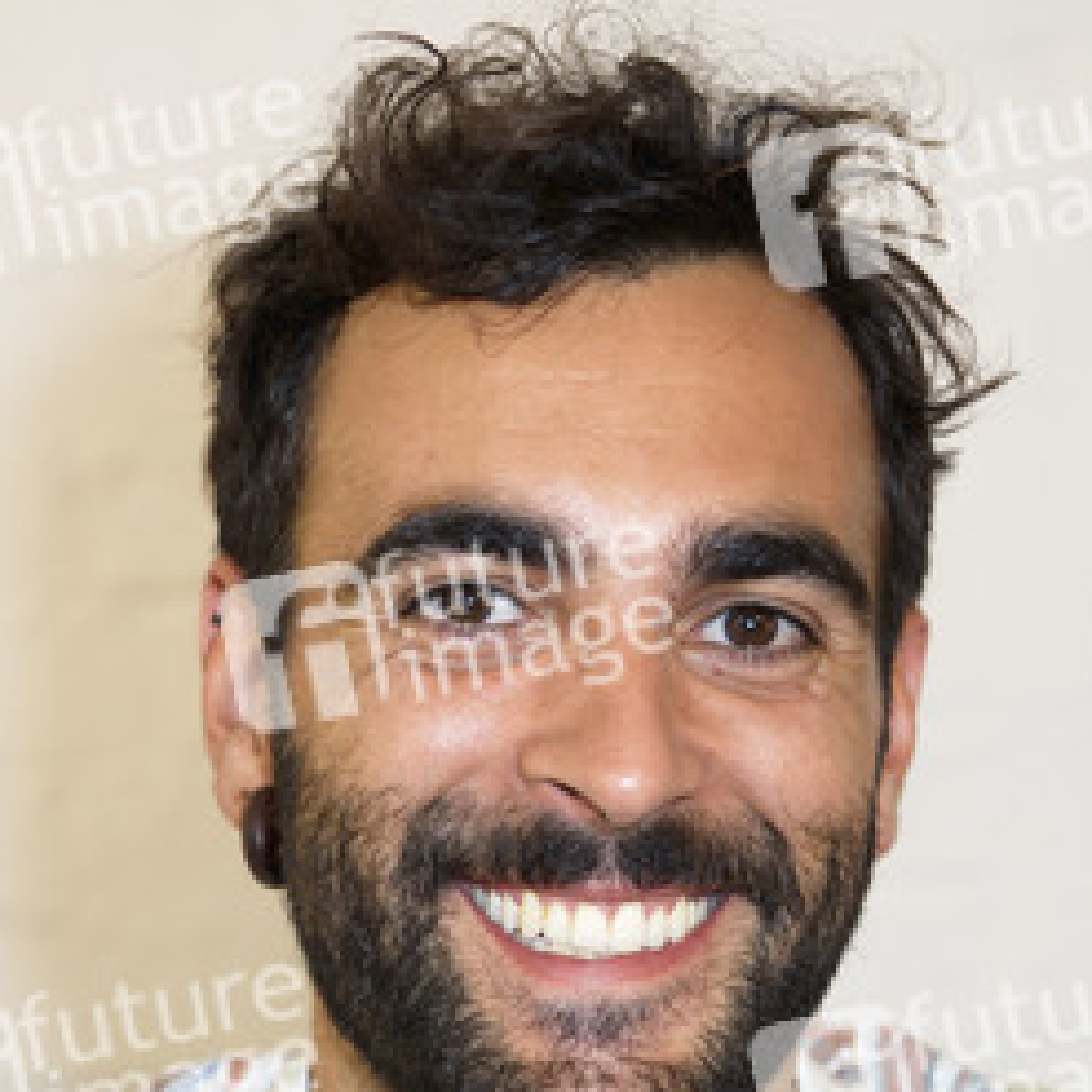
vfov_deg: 21.4
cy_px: 849
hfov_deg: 21.6
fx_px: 2855
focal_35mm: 80
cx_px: 577
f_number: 4
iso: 800
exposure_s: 1/200
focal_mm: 58
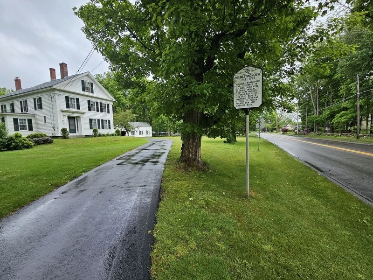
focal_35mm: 13
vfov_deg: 89.9
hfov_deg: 106.2
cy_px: 140
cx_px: 186
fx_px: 140
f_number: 2.2
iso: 50
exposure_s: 1/944
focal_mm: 2.2
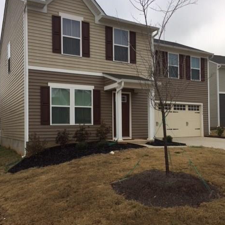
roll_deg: -0.3
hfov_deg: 47.2
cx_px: 112
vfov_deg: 47.2
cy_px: 120
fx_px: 257
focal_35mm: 35
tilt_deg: +3.5
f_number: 2.2
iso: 32
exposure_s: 1/542
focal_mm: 4.15
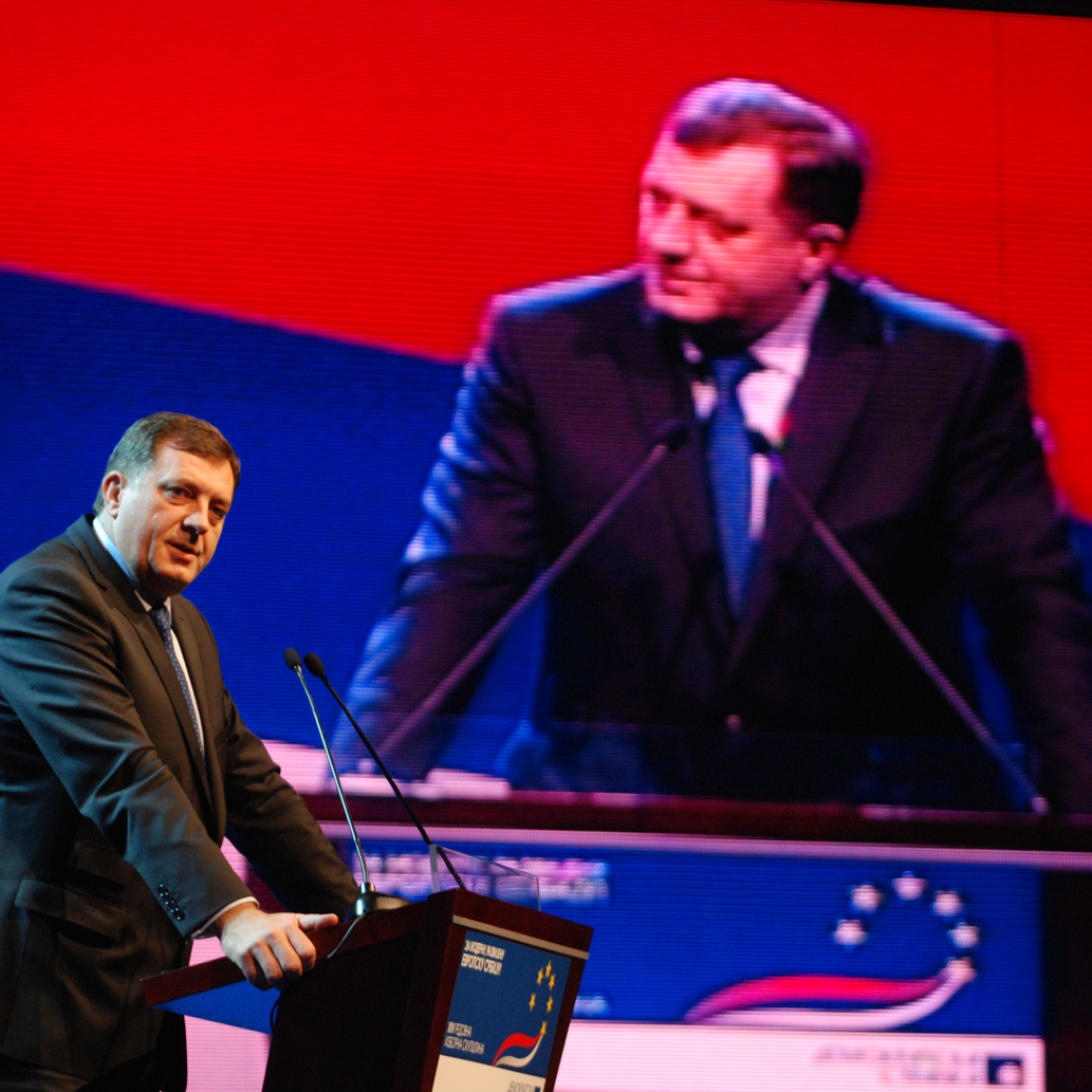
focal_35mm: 287
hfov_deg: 6.1
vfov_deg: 6.1
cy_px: 547
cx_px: 499
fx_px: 10243
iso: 800
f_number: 2.8
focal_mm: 150
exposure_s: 1/160
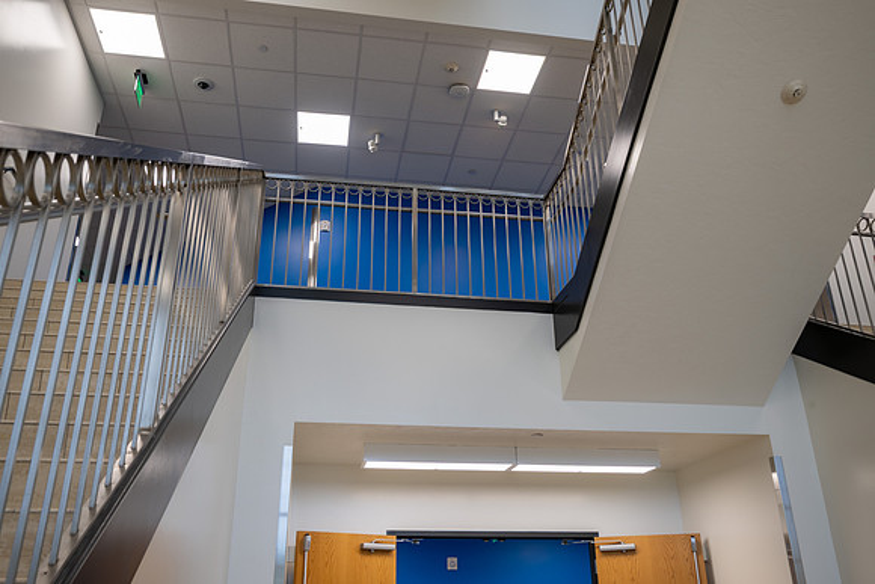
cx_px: 438
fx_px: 734
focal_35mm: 30
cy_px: 292
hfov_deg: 61.6
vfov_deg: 43.4
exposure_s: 1/13
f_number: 7.1
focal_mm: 30
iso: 100
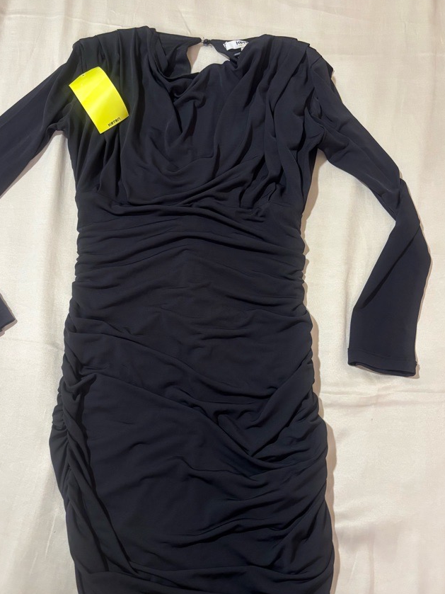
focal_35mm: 31
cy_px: 309
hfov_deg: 45.3
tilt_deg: -72.7
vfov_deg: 58.3
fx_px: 531
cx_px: 193
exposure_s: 1/60
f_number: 1.6
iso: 250
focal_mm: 5.96
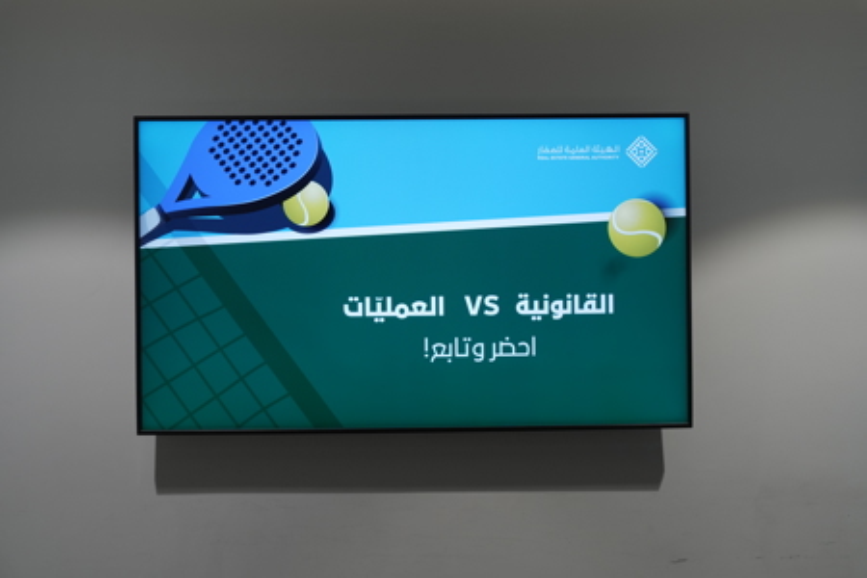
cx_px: 434
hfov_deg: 60.3
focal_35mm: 31
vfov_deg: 42.3
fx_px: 747
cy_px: 289
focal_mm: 31
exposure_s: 1/125
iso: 800
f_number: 4.5
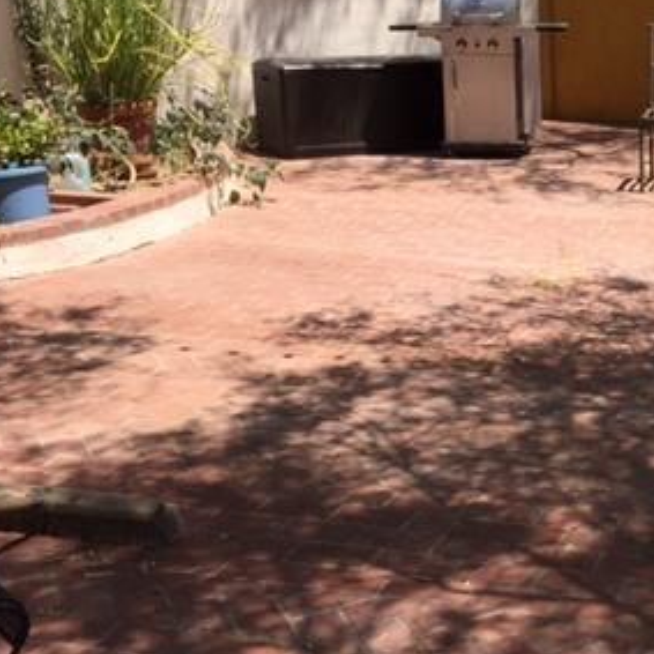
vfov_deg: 29.5
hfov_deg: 27.2
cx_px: 709
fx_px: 1240
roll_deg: -0.9
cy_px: 266
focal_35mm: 58
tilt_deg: -14.5
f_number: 2.2
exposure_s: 1/1647
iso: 32
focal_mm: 4.15
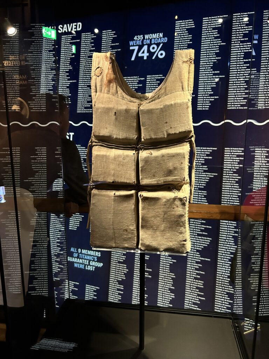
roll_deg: -1.3
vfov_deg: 67.3
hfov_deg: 53.1
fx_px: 269
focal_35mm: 26
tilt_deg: -11.8
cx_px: 134
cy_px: 180
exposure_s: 1/37
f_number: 1.5
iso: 640
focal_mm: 5.7
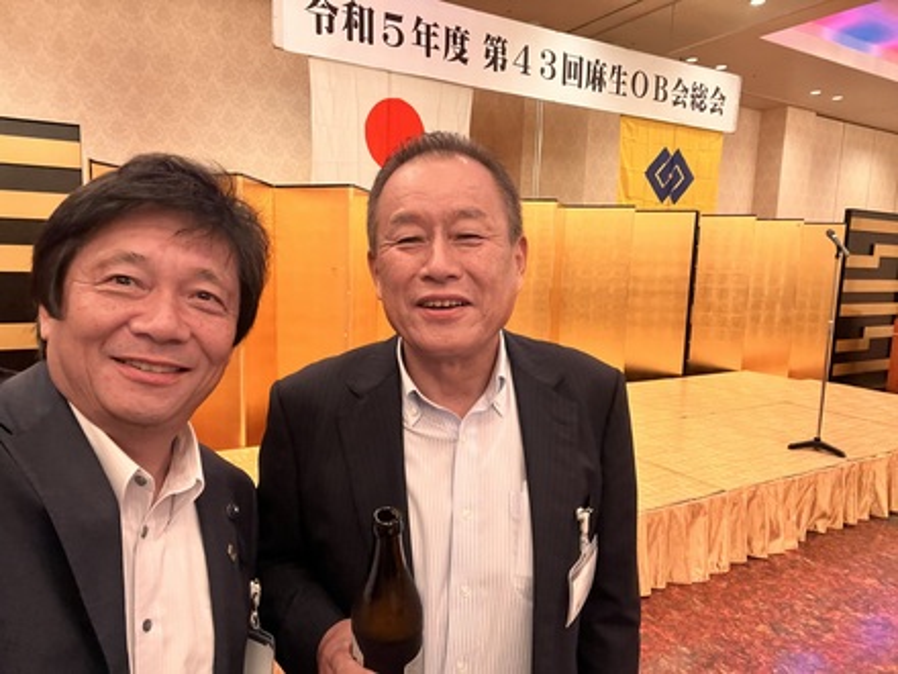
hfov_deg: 73.9
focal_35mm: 23
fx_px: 597
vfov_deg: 58.9
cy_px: 337
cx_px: 449
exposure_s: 1/30
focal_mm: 2.71
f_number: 2.2
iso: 500
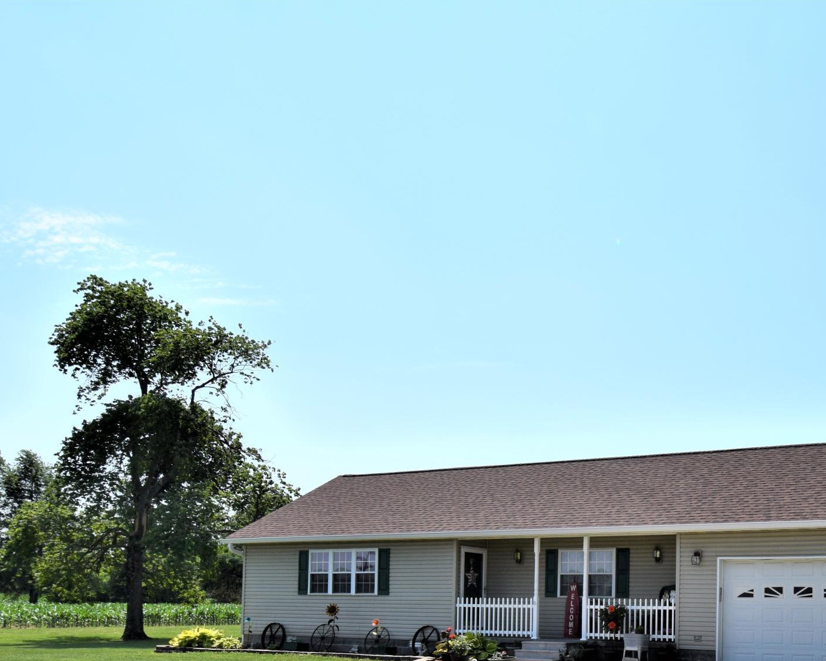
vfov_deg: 41.3
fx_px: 807
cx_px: 678
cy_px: 585
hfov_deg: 50.4
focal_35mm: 33
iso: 200
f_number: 9
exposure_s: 1/640
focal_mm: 11
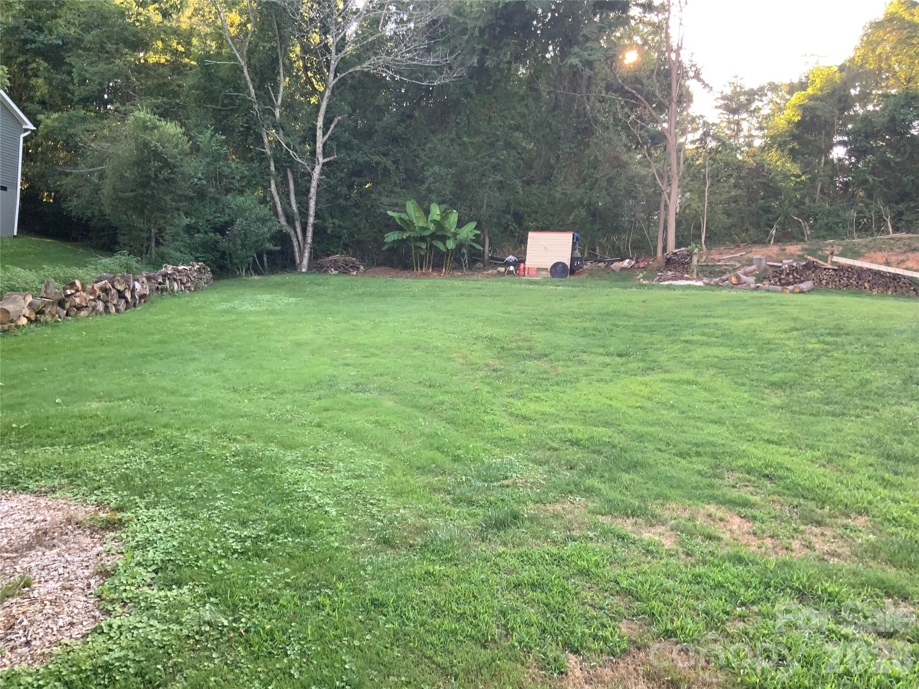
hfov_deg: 61.7
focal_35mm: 29
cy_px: 344
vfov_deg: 48.2
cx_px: 460
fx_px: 770
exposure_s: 1/120
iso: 40
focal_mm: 3
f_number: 1.8
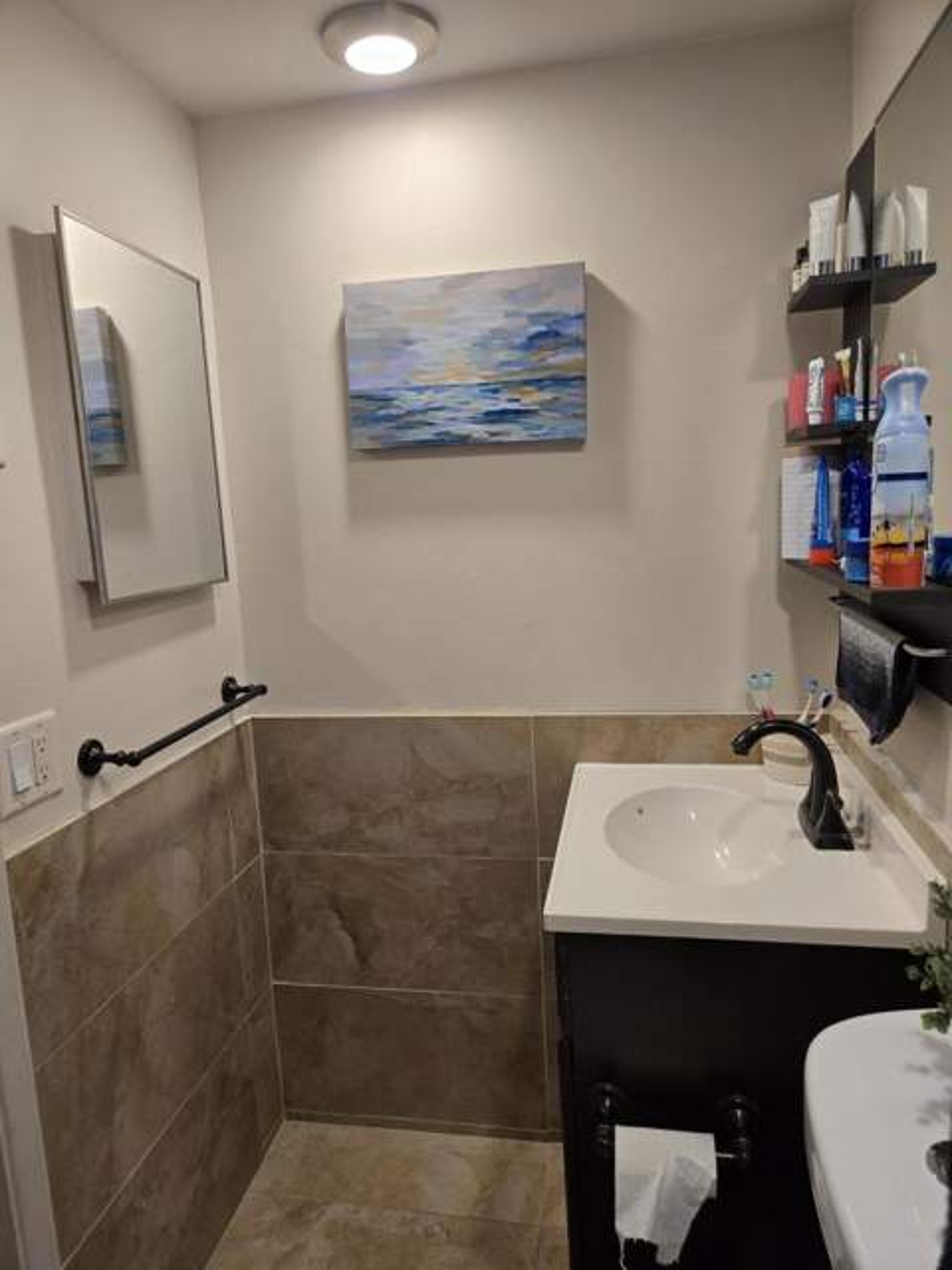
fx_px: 843
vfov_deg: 73.9
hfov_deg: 58.9
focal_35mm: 23
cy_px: 635
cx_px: 476
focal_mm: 5.4
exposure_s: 1/120
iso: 64
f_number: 1.8
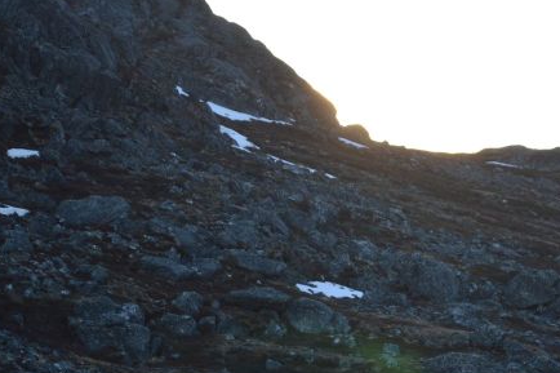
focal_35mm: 152
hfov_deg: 13.5
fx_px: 2362
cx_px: 379
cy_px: 214
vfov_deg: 9.0
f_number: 5.6
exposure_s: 1/125
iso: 110
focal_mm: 55
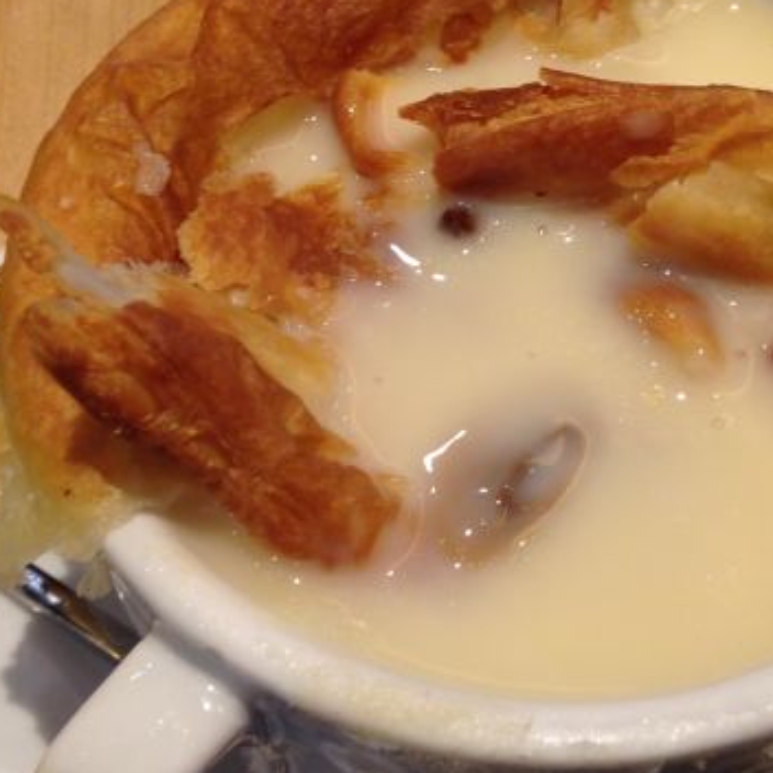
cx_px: 457
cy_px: 374
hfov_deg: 29.5
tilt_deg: -57.3
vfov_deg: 29.6
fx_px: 1465
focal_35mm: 58
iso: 50
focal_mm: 4.12
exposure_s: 1/30
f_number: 2.4
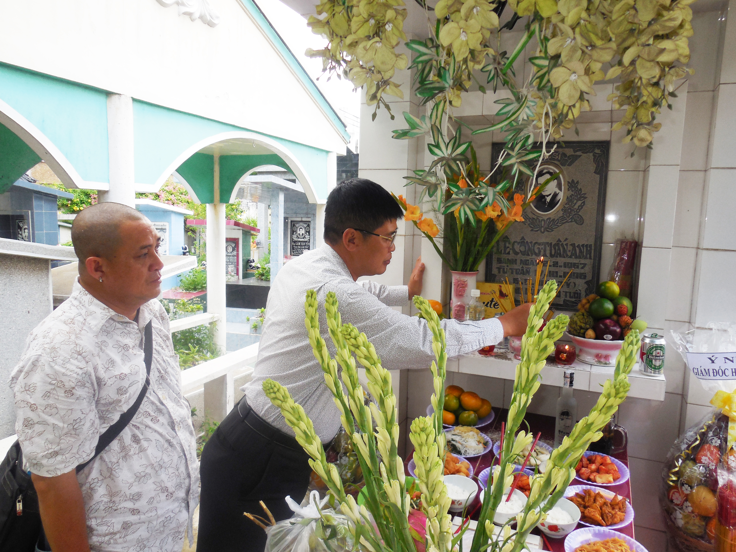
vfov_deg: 54.9
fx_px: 532
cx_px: 368
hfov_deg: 69.4
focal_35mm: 25
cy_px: 276
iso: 125
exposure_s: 1/250
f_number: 3.1
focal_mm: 4.5
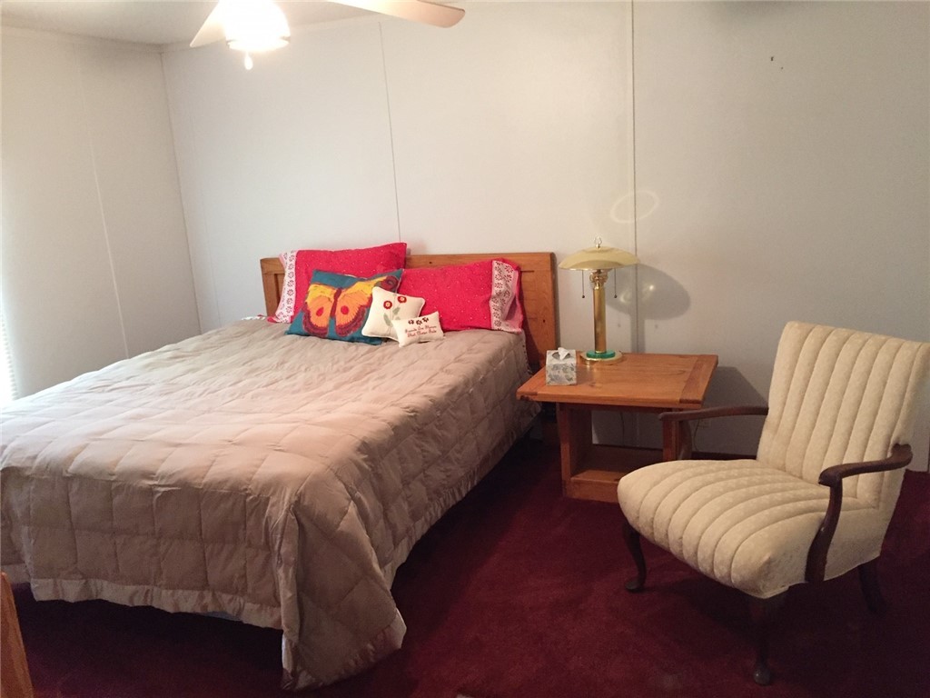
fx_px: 779
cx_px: 465
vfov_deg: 48.2
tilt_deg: -13.8
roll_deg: +4.4
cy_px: 349
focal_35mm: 29
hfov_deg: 61.7
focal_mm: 4.15
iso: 250
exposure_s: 1/30
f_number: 2.2
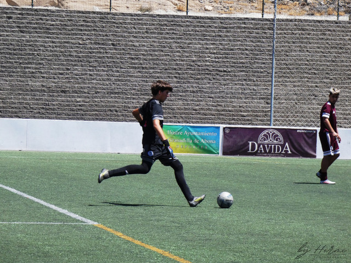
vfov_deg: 7.0
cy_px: 132
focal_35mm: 211
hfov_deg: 9.4
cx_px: 176
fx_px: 2140
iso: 250
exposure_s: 1/1000
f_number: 5.5
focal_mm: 37.8
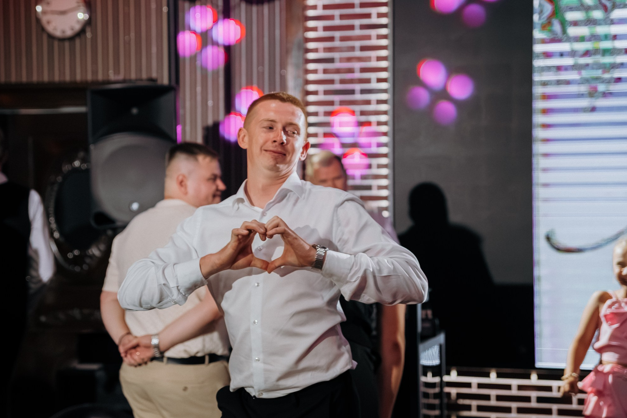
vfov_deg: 15.2
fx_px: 1567
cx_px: 274
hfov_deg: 22.6
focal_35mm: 90
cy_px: 198
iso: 4000
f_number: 2.8
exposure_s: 1/500
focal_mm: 70
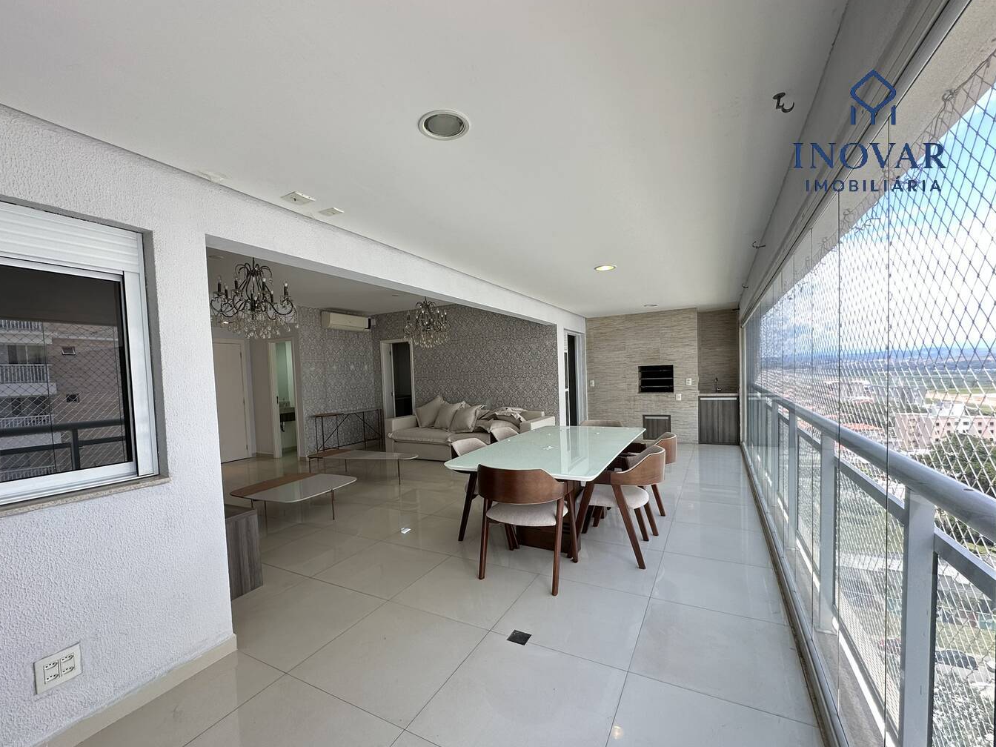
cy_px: 394
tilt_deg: -2.5
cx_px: 481
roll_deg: +1.2
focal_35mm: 15
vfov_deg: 81.7
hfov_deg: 98.1
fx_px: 432
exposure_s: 1/99
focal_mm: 2.22
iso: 40
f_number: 2.2
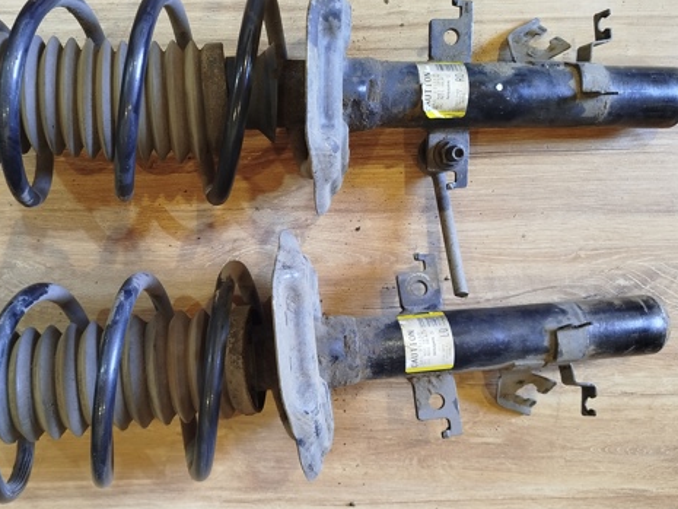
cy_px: 265
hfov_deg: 55.1
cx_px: 287
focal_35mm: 33
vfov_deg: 43.0
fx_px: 647
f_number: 1.7
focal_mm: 5.31
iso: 400
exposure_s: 1/33
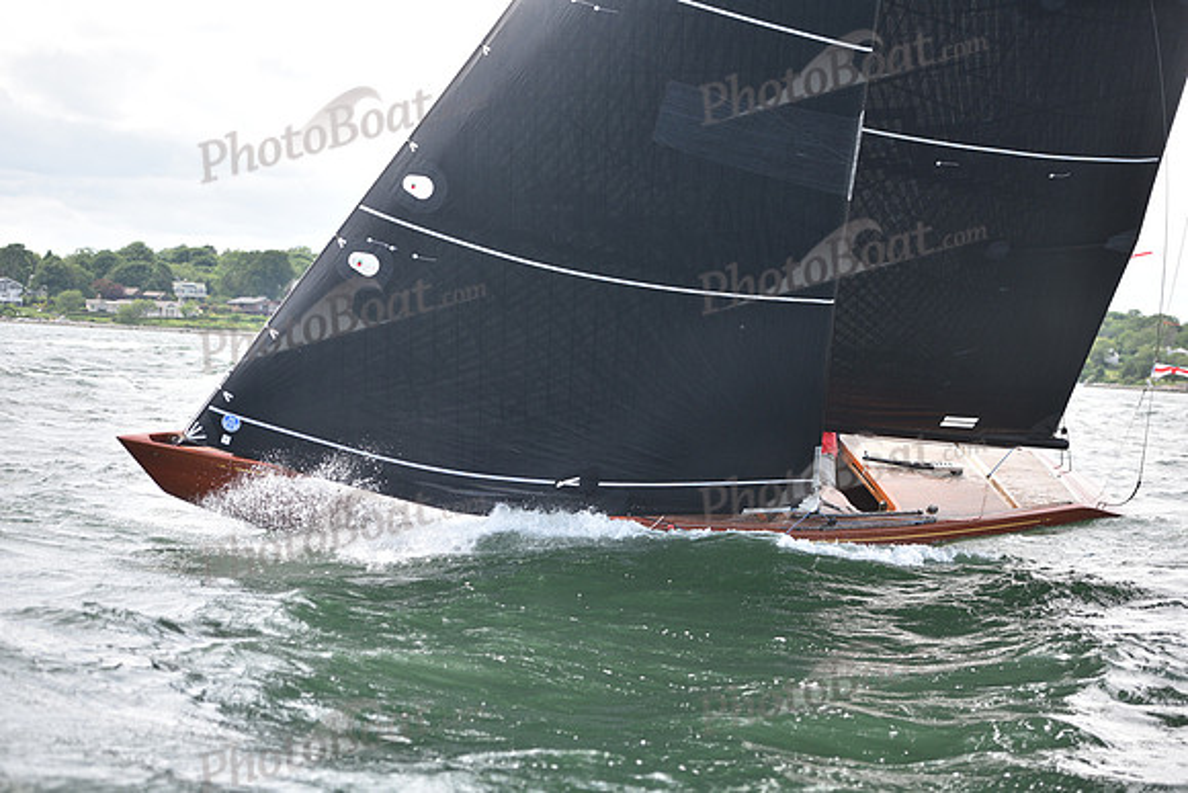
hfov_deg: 27.0
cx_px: 594
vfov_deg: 18.2
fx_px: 2475
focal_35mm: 75
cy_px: 396
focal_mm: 75
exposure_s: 1/1000
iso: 250
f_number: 3.2
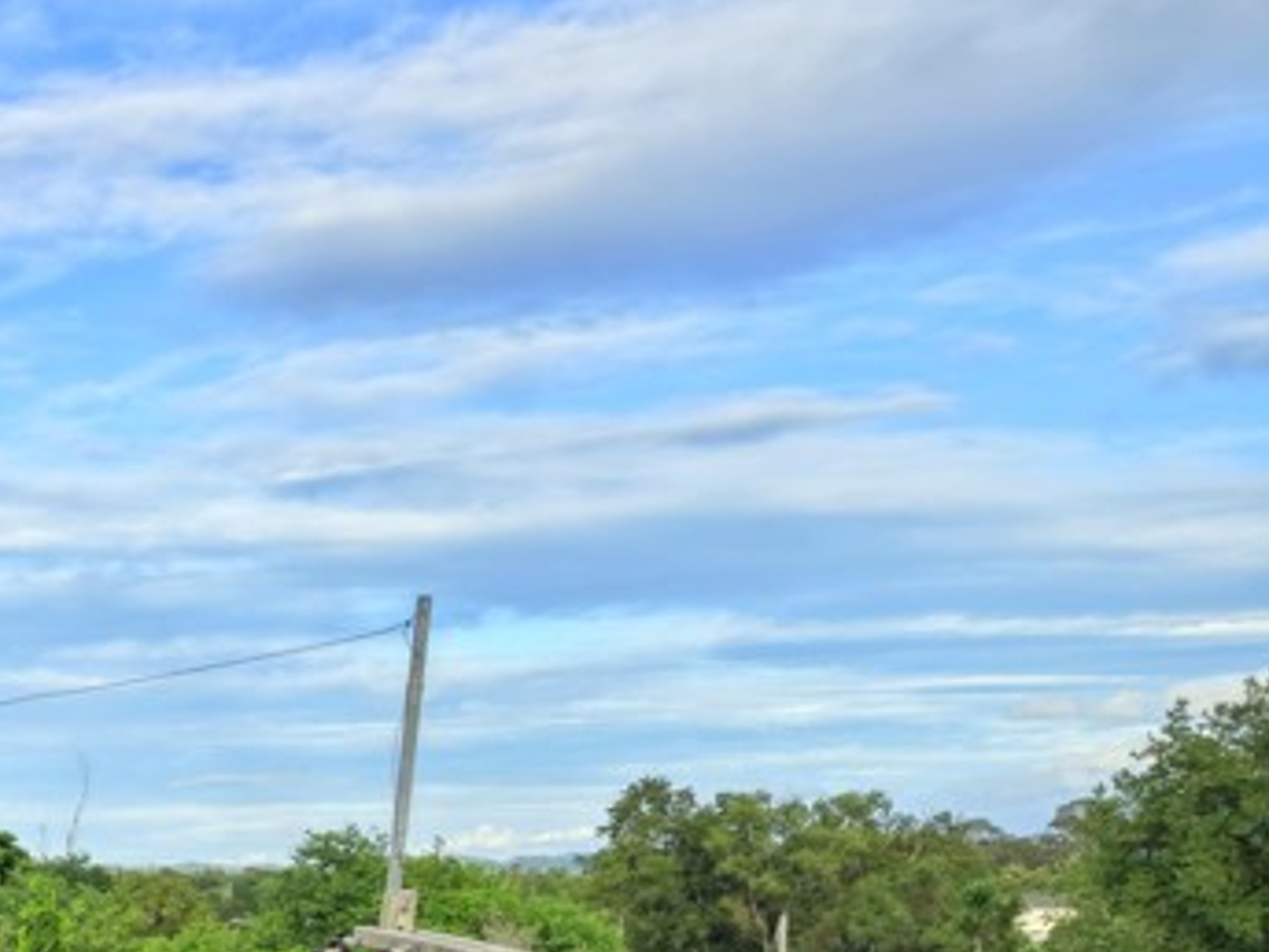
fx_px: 2529
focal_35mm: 69
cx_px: -548
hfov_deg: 23.5
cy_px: 1188
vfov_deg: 19.8
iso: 170
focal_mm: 8.67
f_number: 1.8
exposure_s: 1/15
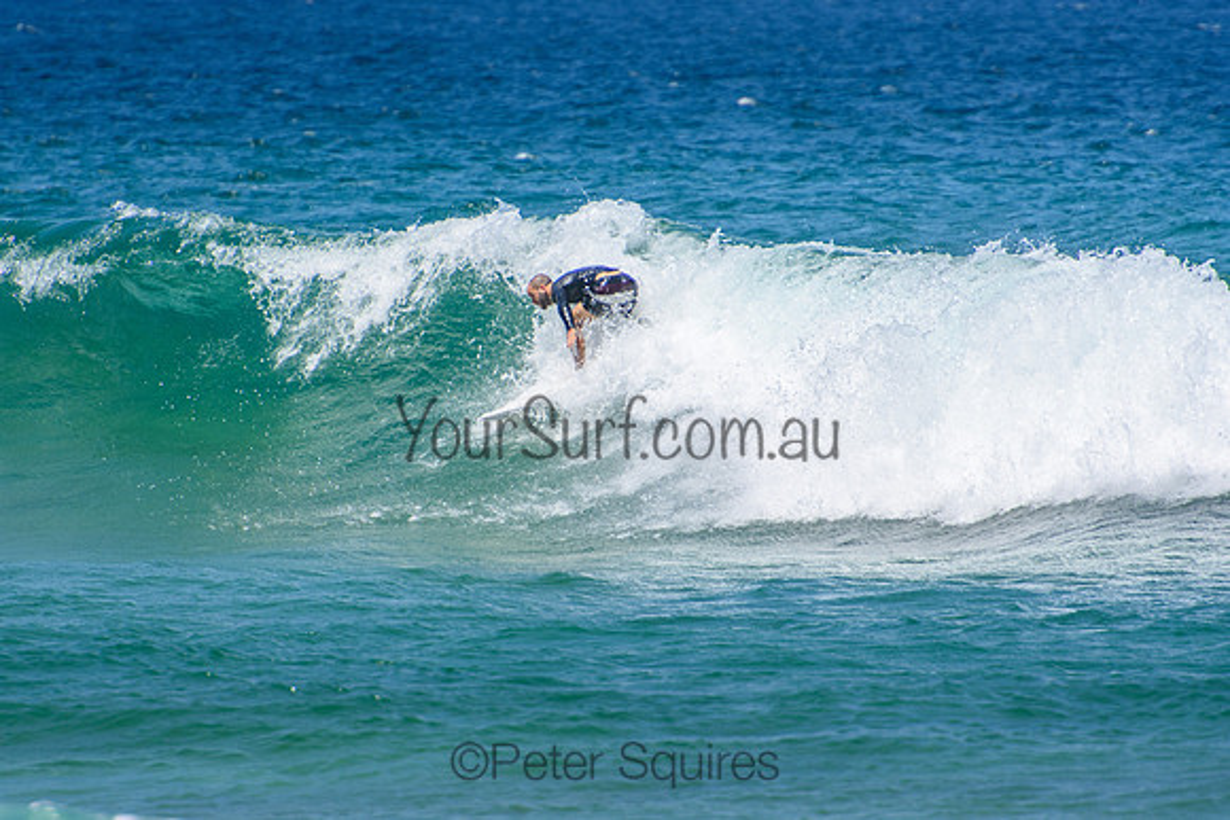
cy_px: 410
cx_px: 615
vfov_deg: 2.3
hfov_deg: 3.4
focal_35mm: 600
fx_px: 20504
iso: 320
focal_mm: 400
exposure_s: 1/2000
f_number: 5.6
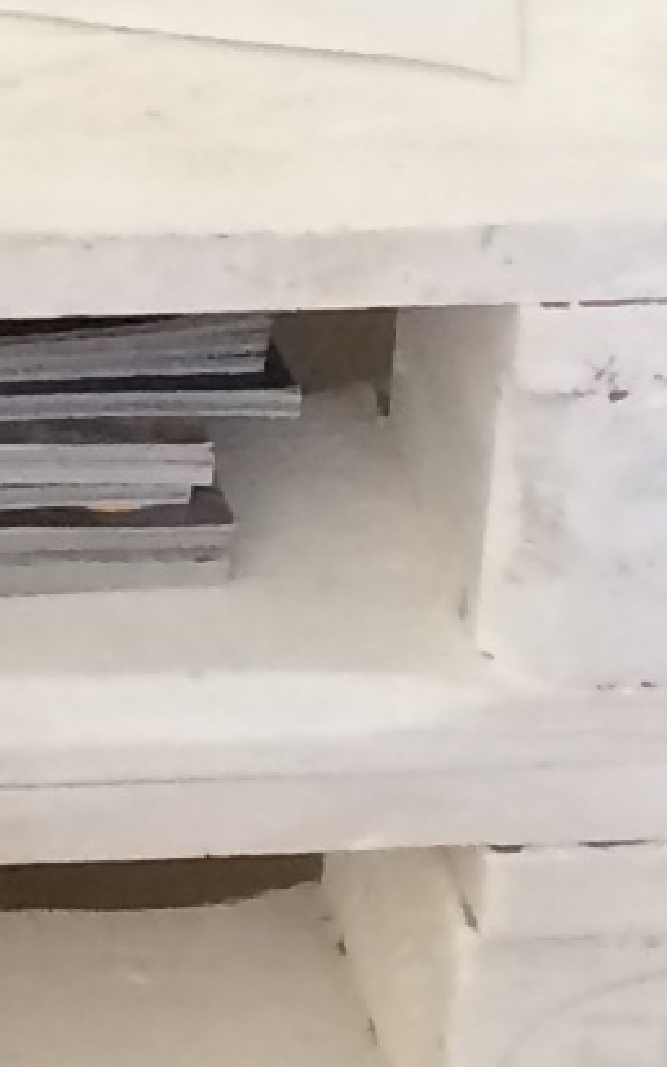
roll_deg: +3.5
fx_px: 7070
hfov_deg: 5.0
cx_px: -1742
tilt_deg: -25.6
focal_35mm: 243
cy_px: -1824
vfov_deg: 7.8
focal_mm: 4.15
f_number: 2.2
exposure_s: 1/30
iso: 50
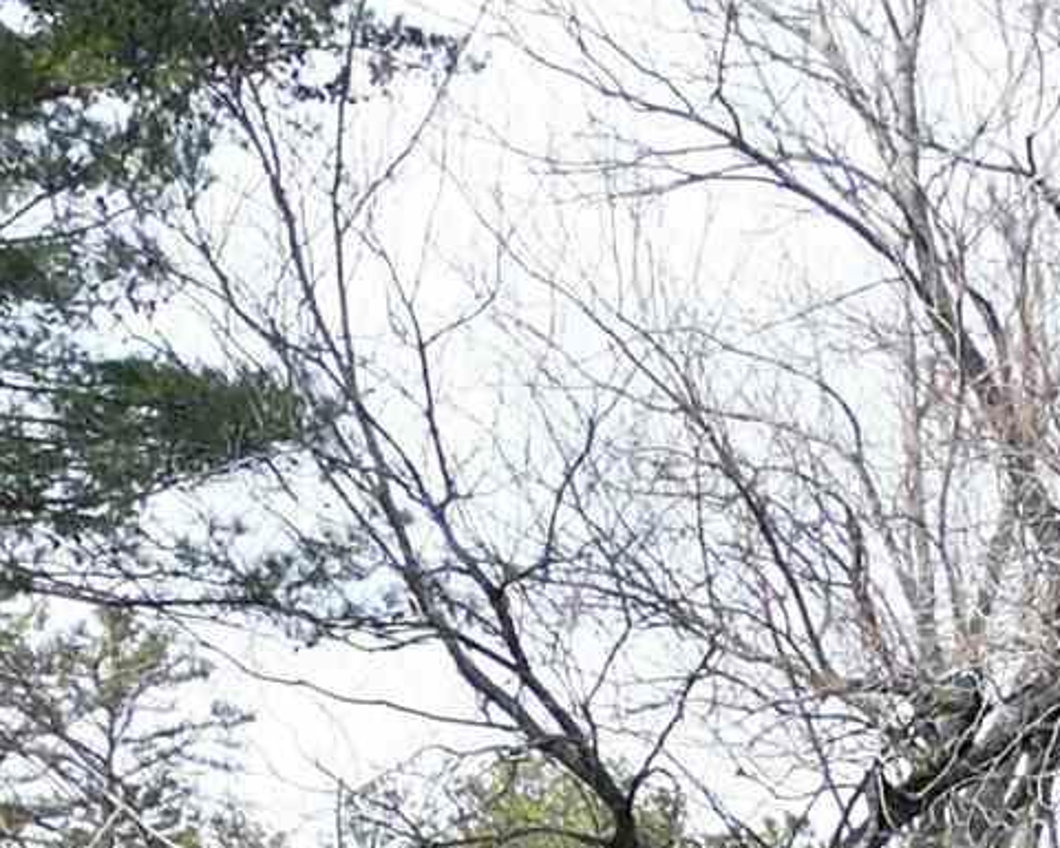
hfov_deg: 12.3
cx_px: 1517
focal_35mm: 150
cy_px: 1782
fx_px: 4706
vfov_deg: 9.5
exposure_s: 1/1000
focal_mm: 6.72
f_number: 1.7
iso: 160
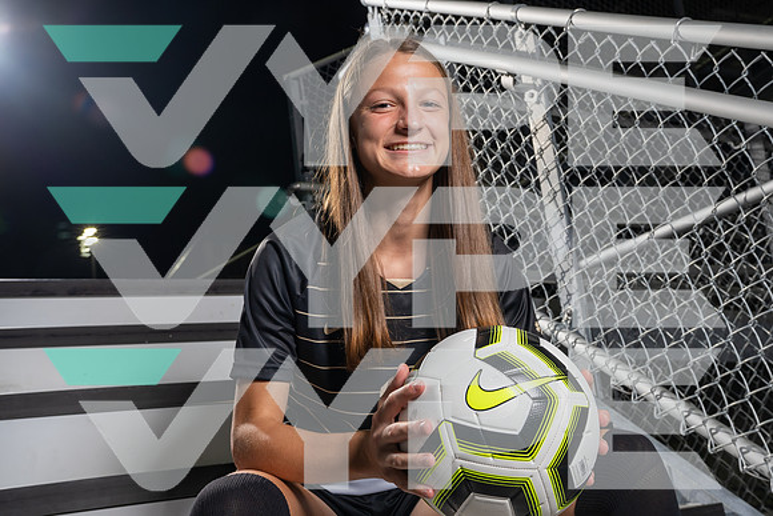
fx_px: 794
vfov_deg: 36.0
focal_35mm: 37
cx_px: 420
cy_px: 281
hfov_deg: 51.8
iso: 320
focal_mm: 34
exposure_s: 1/250
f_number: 9
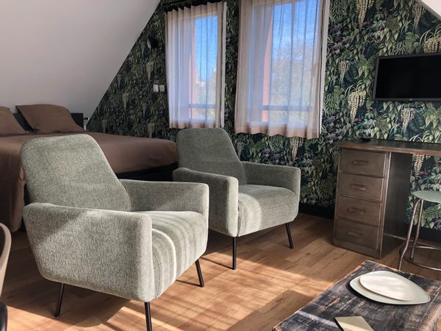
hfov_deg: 63.4
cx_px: 220
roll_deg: -1.1
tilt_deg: -8.5
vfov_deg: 49.7
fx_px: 357
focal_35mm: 28
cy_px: 166
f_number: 1.8
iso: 25
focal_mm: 3.99
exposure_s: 1/120
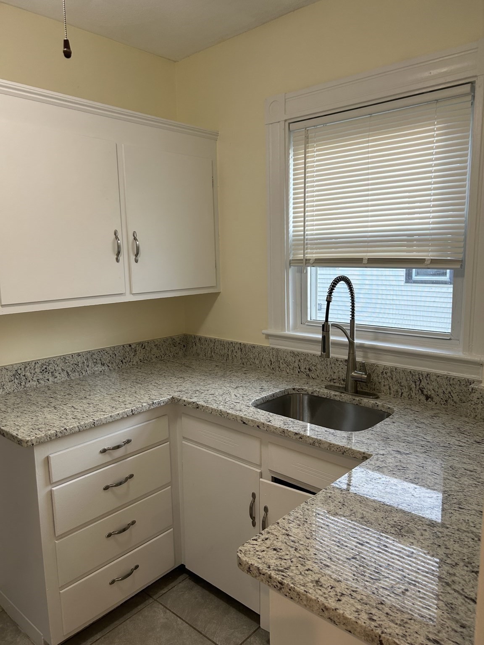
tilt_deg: -8.0
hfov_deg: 53.1
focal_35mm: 26
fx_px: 485
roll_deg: +1.7
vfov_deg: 67.3
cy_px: 322
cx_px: 242
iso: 80
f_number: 1.5
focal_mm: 5.7
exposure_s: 1/60
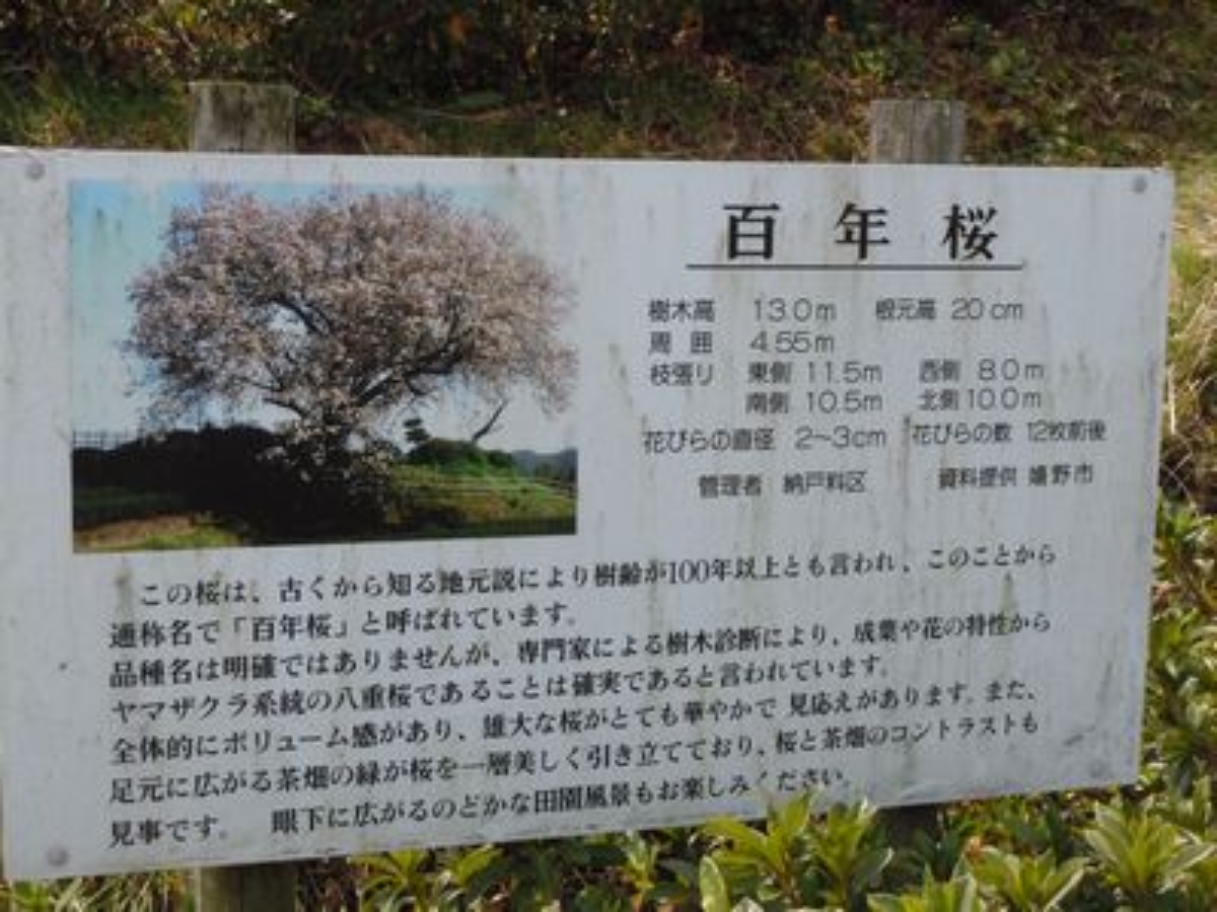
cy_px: 456
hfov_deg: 30.7
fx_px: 2215
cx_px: 608
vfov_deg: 23.3
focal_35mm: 63
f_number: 10
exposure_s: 1/400
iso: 400
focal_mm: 11.2
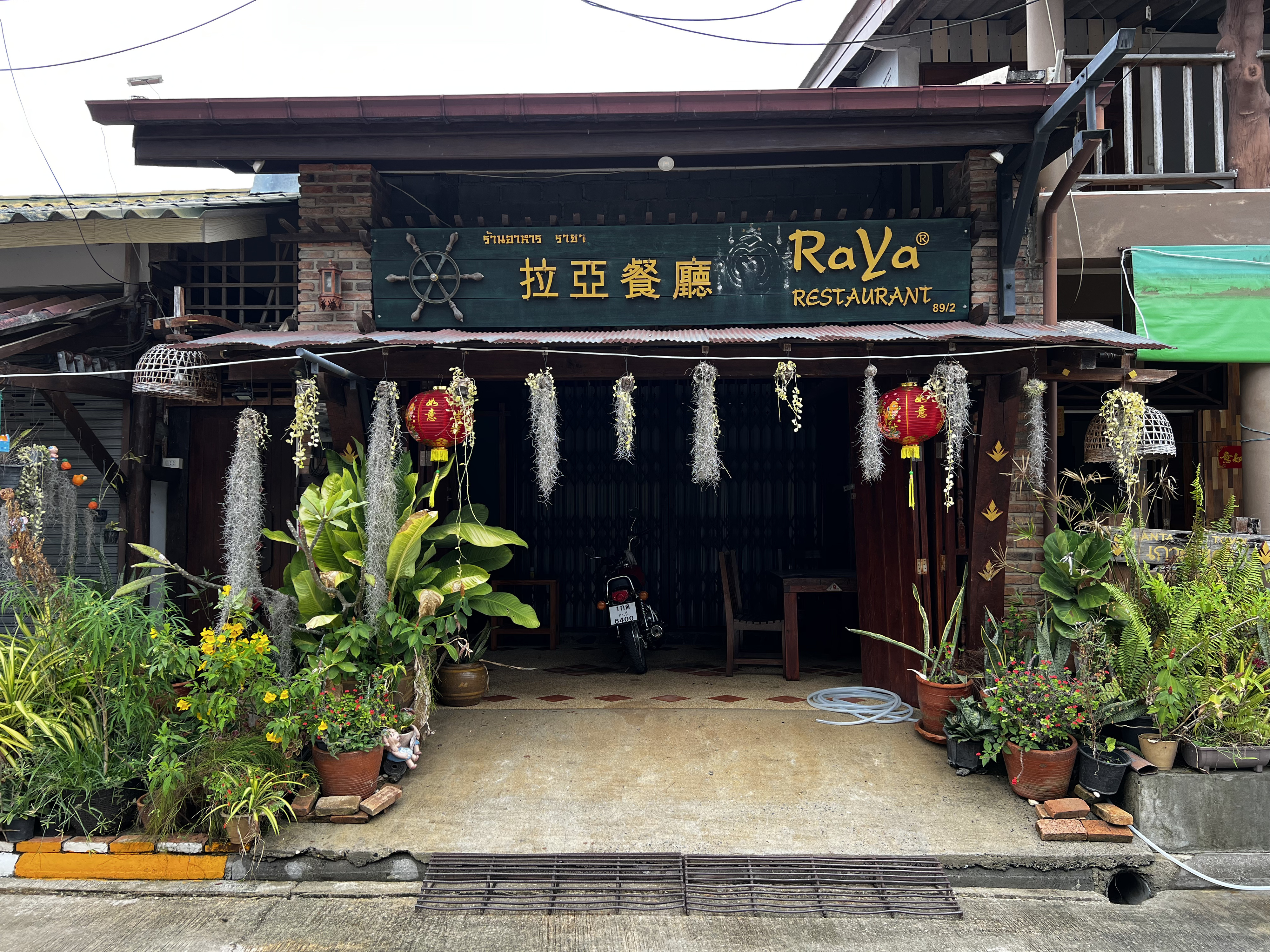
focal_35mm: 26
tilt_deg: +3.0
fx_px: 954
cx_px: 635
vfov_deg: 53.1
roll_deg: +0.4
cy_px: 476
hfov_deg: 67.3
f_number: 1.5
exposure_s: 1/357
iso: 50
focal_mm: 5.7
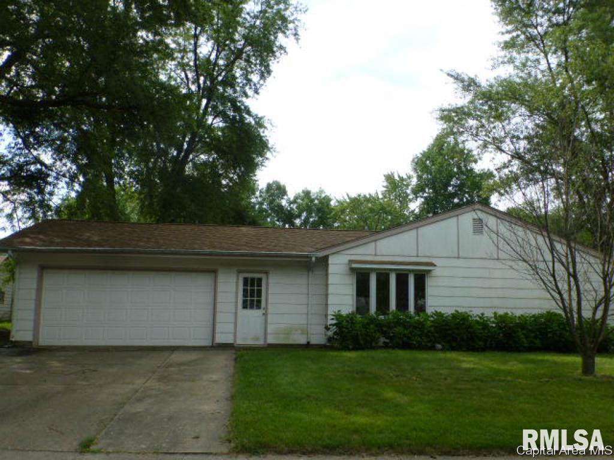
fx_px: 532
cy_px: 230
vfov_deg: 46.8
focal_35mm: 30
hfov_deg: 60.0
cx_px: 307
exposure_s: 1/500
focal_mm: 5.4
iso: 100
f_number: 4
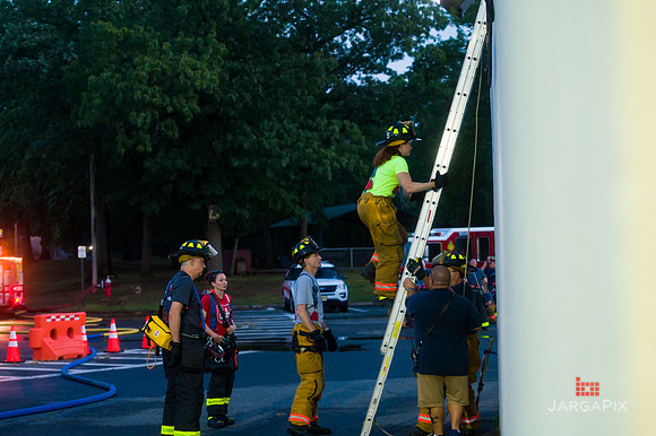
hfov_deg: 28.9
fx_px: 1275
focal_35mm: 70
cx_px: 328
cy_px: 218
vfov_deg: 19.4
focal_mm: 70
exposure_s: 1/125
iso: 3200
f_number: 3.2
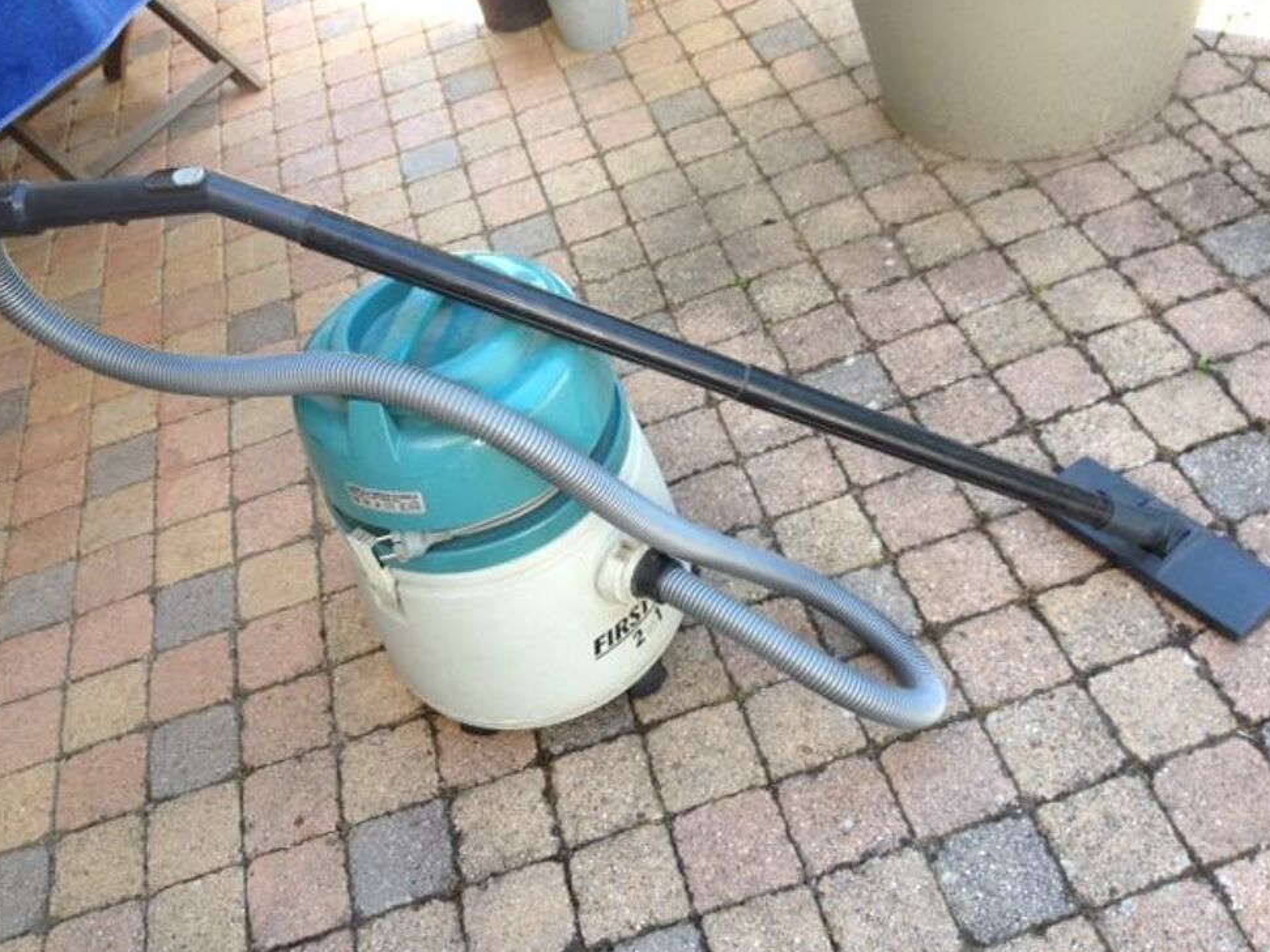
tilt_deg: -48.4
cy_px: 484
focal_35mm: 36
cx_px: 635
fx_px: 1321
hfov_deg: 51.4
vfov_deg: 39.7
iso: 50
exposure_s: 1/120
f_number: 2.4
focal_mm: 4.28
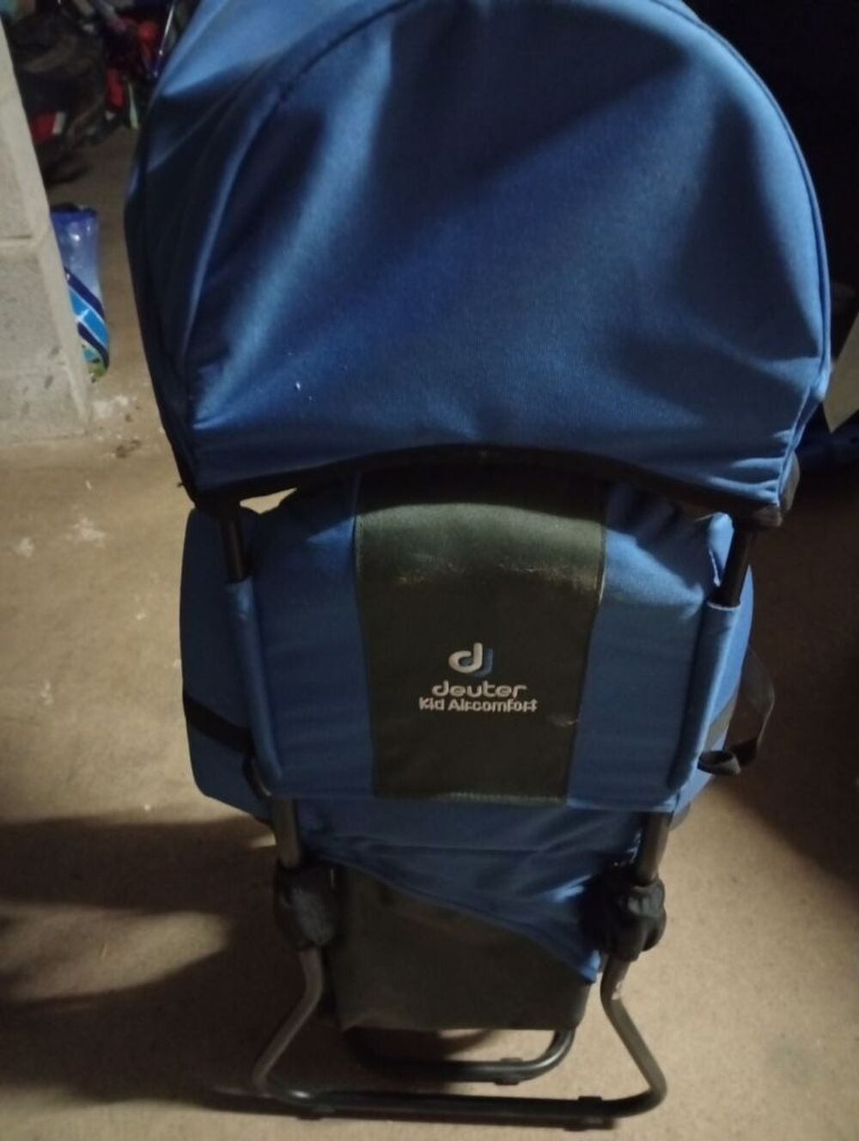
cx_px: 430
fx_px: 891
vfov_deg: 65.2
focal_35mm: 27
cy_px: 570
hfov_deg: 51.5
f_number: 1.8
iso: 6400
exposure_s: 1/14.3
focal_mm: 3.98
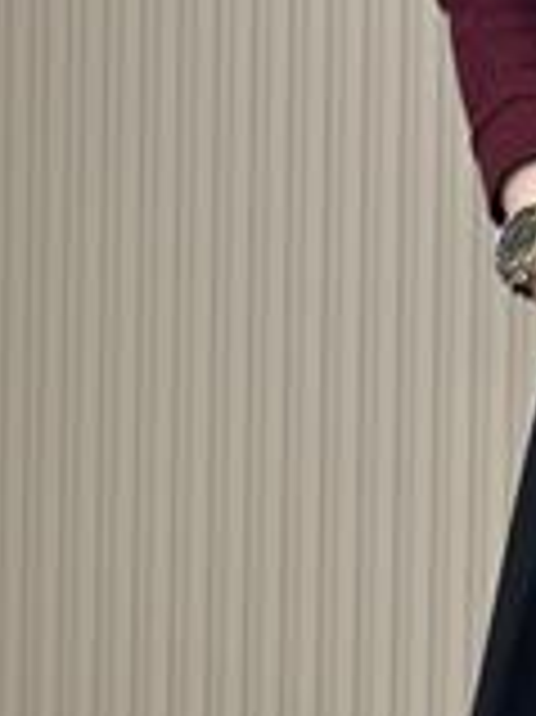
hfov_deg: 8.9
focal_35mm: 161
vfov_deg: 12.1
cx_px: 892
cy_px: -70
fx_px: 3328
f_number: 1.78
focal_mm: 6.86
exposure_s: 1/236
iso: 80
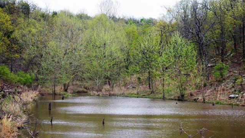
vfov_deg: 16.3
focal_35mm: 74
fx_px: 481
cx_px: 122
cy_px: 76
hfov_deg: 28.6
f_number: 22
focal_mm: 70
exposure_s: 1/1250
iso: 6400
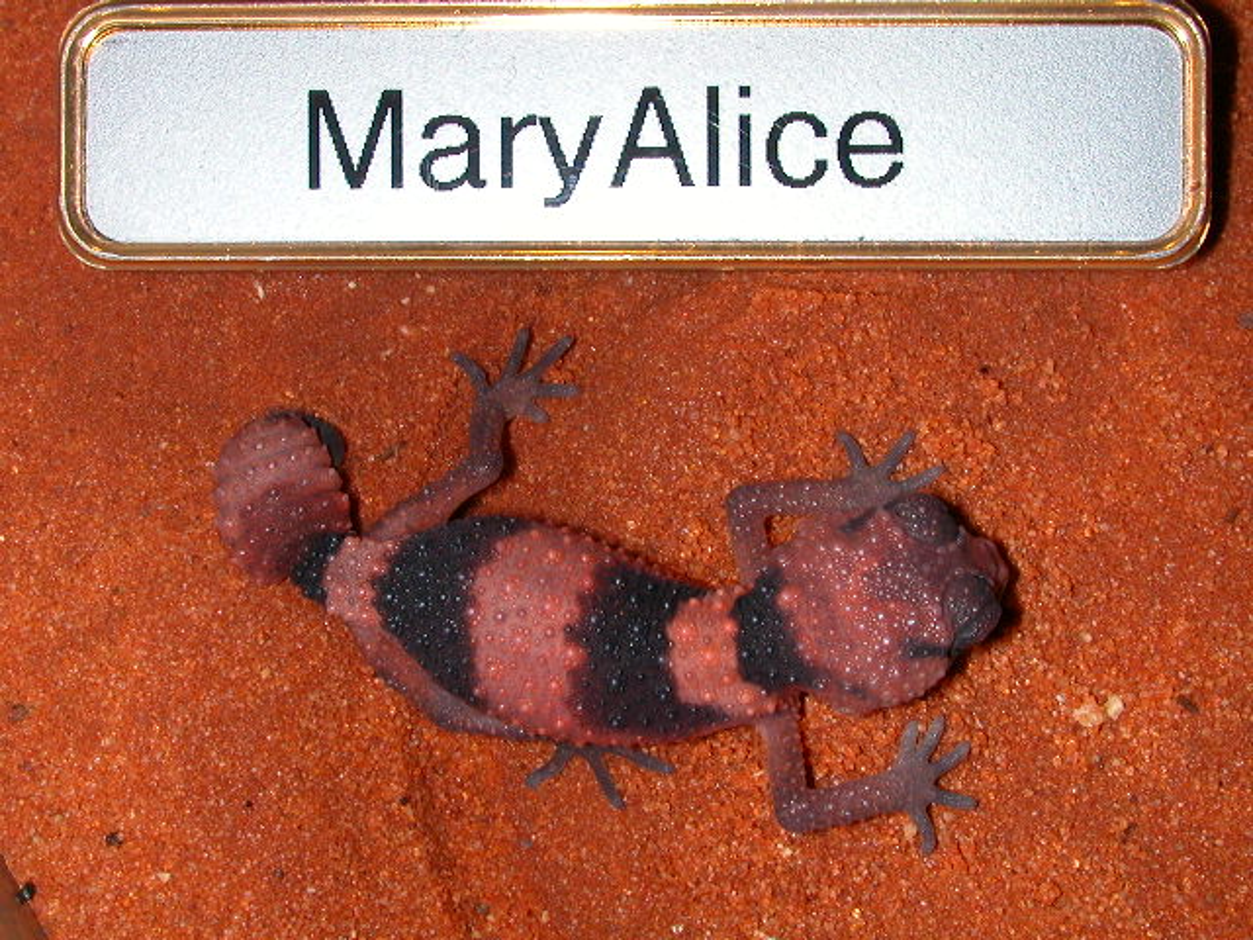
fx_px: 2317
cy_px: 470
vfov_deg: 22.9
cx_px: 626
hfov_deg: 30.3
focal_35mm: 64
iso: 100
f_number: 5.9
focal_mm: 9.7
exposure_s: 1/59.9
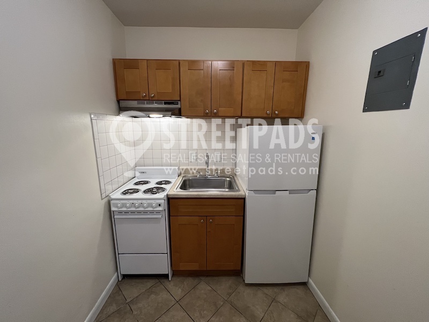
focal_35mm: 13
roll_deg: -0.6
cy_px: 161
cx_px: 214
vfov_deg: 89.9
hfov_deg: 106.2
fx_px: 161
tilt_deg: -11.8
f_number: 1.8
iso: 250
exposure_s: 1/60
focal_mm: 1.57
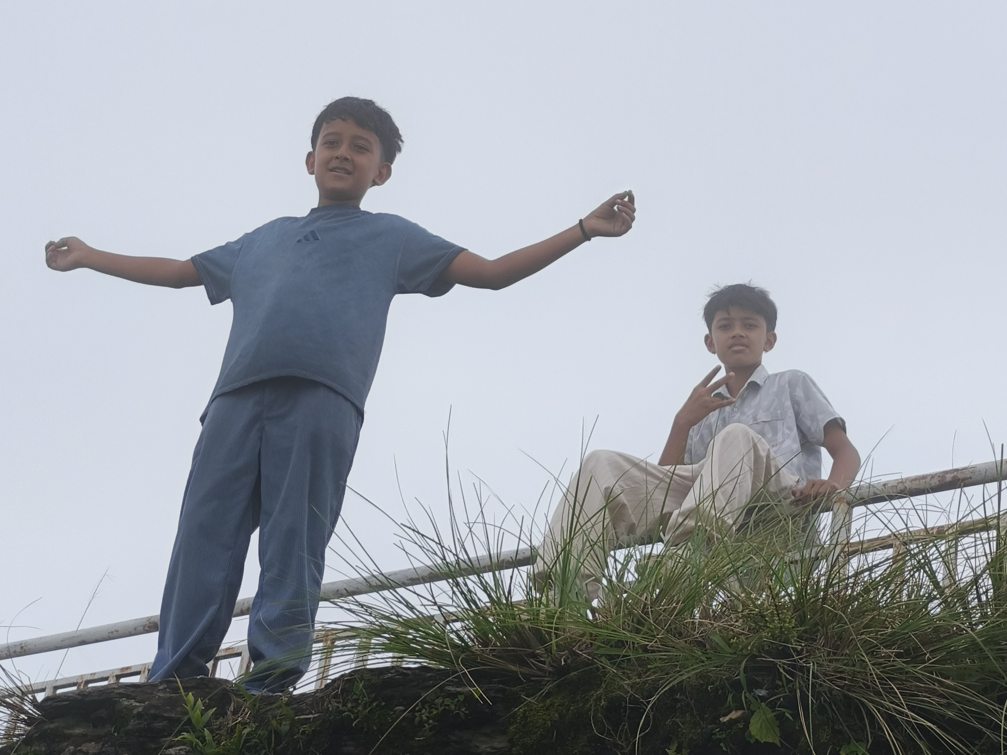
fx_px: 2793
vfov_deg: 15.4
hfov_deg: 20.4
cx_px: 504
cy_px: 378
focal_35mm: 96
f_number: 1.85
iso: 101
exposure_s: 1/1612
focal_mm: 7.1
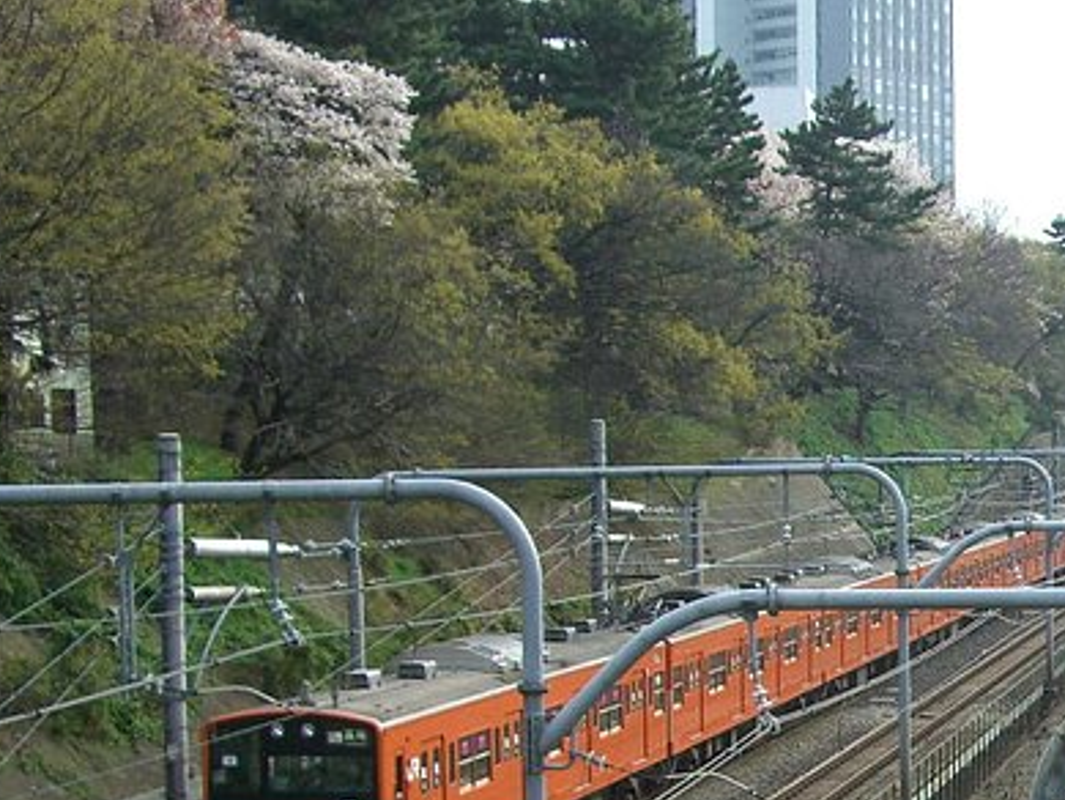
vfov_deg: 14.6
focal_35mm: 100
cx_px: 1183
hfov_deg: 18.8
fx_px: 3078
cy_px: 786
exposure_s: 1/500
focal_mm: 7.9
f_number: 2.8
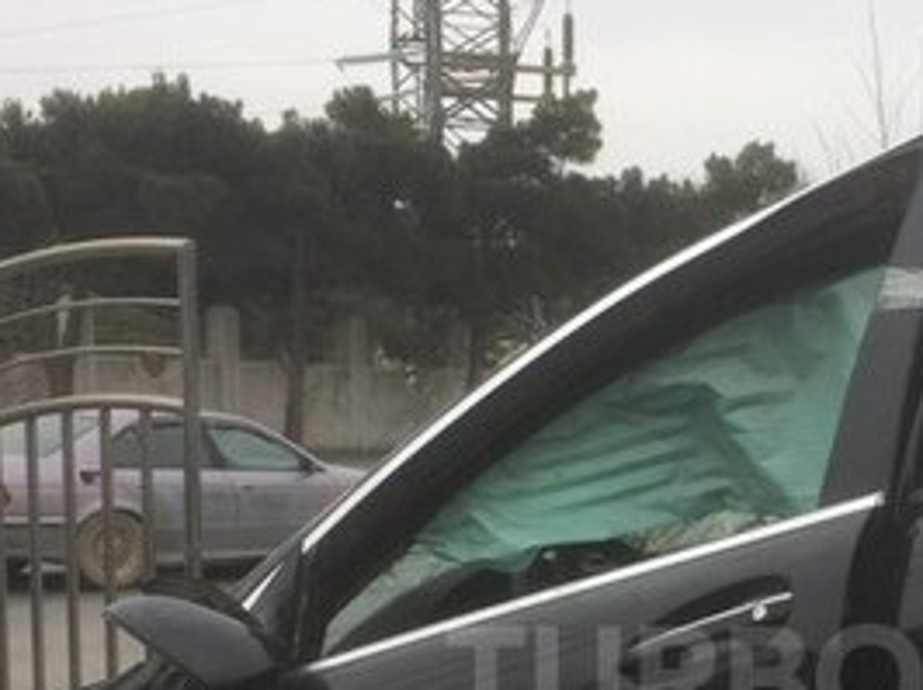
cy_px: 678
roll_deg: -2.3
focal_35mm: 72
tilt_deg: -5.1
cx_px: 802
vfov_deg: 19.8
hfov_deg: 26.3
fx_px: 1918
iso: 32
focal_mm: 4.15
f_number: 2.2
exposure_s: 1/707
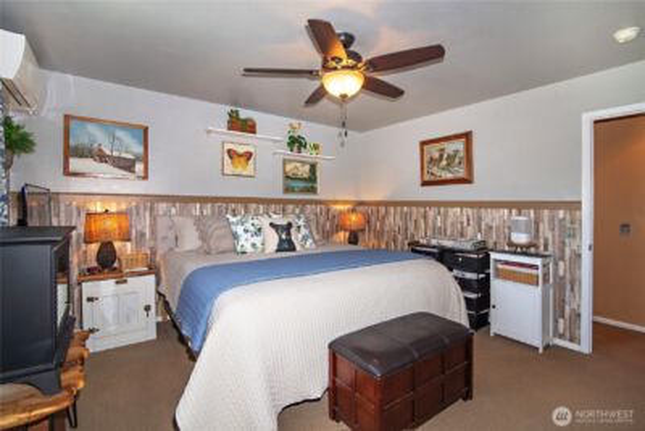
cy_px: 216
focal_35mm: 16
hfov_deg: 96.7
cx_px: 322
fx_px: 287
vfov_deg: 73.8
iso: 200
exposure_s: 1/30
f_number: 6.3
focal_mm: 16
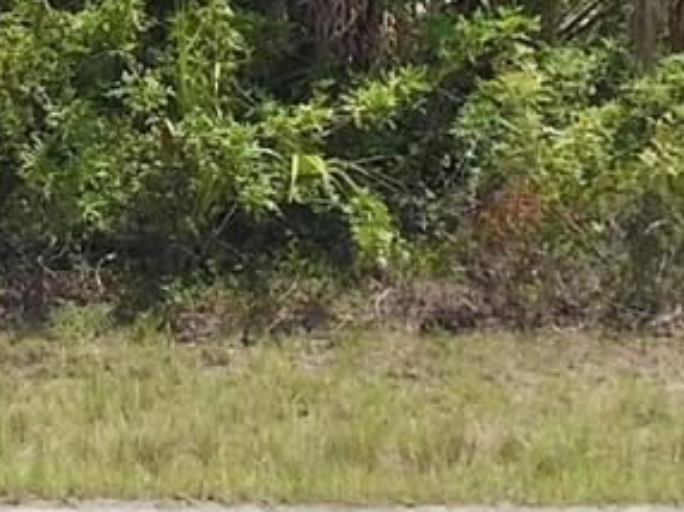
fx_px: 2053
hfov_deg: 18.3
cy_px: -112
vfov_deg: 13.8
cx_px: -33
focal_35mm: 104
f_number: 3.3
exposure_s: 1/640
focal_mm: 4.1
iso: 80
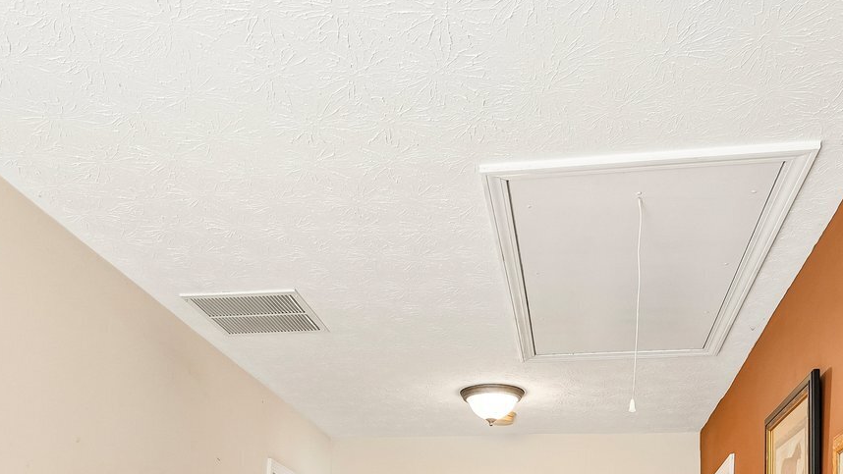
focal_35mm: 35
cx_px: 395
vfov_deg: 27.1
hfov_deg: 56.6
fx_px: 783
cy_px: 649
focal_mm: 14
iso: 320
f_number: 8
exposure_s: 1/20
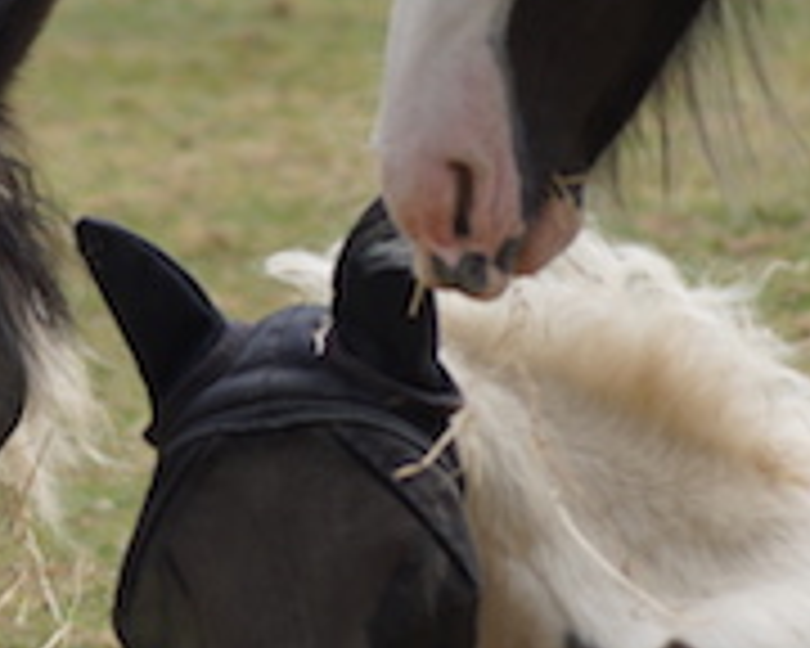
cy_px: 191
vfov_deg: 1.6
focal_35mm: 983
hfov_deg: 2.0
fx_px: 23565
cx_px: 302
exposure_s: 1/400
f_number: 5.6
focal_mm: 200
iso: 100
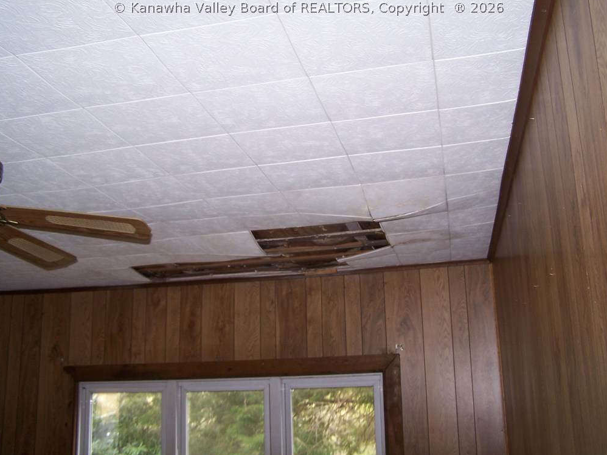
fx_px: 684
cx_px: 308
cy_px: 229
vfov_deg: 36.8
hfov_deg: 47.9
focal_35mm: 39
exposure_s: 1/60
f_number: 2.8
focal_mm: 6.3
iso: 80
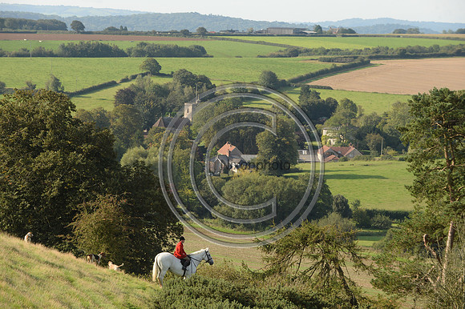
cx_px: 232
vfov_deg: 9.1
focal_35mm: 150
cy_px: 154
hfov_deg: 13.7
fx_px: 1936
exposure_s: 1/1250
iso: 1250
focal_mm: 150
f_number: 6.3
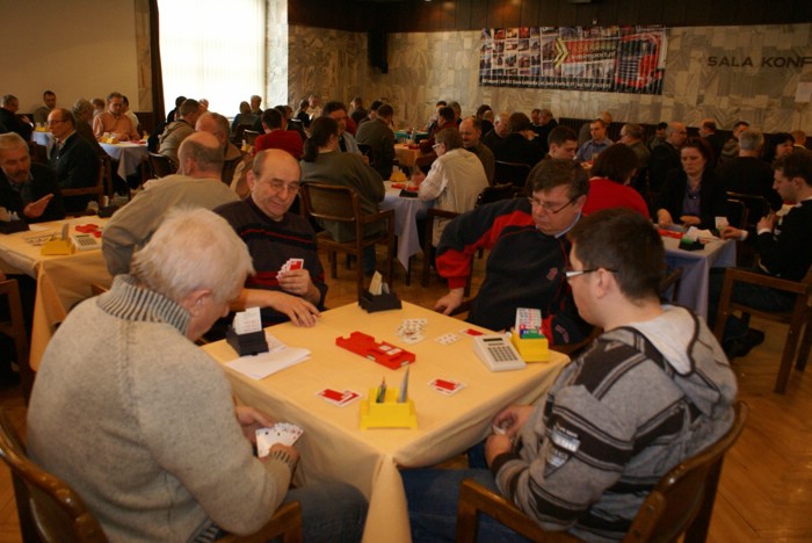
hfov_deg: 67.3
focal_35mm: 27
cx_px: 406
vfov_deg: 48.0
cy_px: 272
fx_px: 609
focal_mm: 18
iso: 800
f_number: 4
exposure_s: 1/25
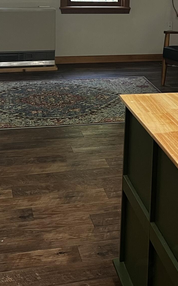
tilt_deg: -6.9
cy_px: 9
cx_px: 171
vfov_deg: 26.9
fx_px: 567
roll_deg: -2.2
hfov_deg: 17.5
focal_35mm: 73
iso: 125
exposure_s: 1/60
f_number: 1.5
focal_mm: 5.7
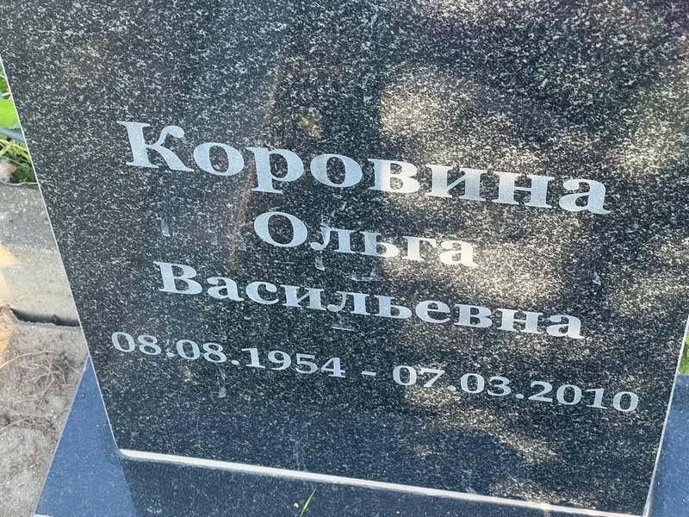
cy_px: 258
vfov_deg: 19.1
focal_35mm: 77
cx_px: 344
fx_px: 1533
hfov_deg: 25.3
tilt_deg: -53.0
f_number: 2.8
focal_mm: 9
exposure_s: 1/99
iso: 64
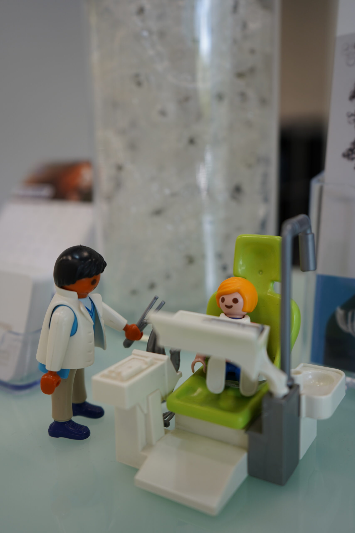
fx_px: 473
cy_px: 266
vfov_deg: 58.7
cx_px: 178
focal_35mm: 32
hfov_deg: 41.1
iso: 125
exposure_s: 1/60
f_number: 4
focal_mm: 32
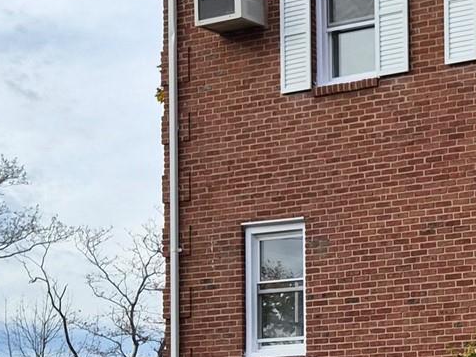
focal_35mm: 99
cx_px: 644
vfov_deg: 14.6
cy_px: 401
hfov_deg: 18.3
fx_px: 1361
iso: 80
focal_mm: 5.4
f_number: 1.8
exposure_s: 1/2488
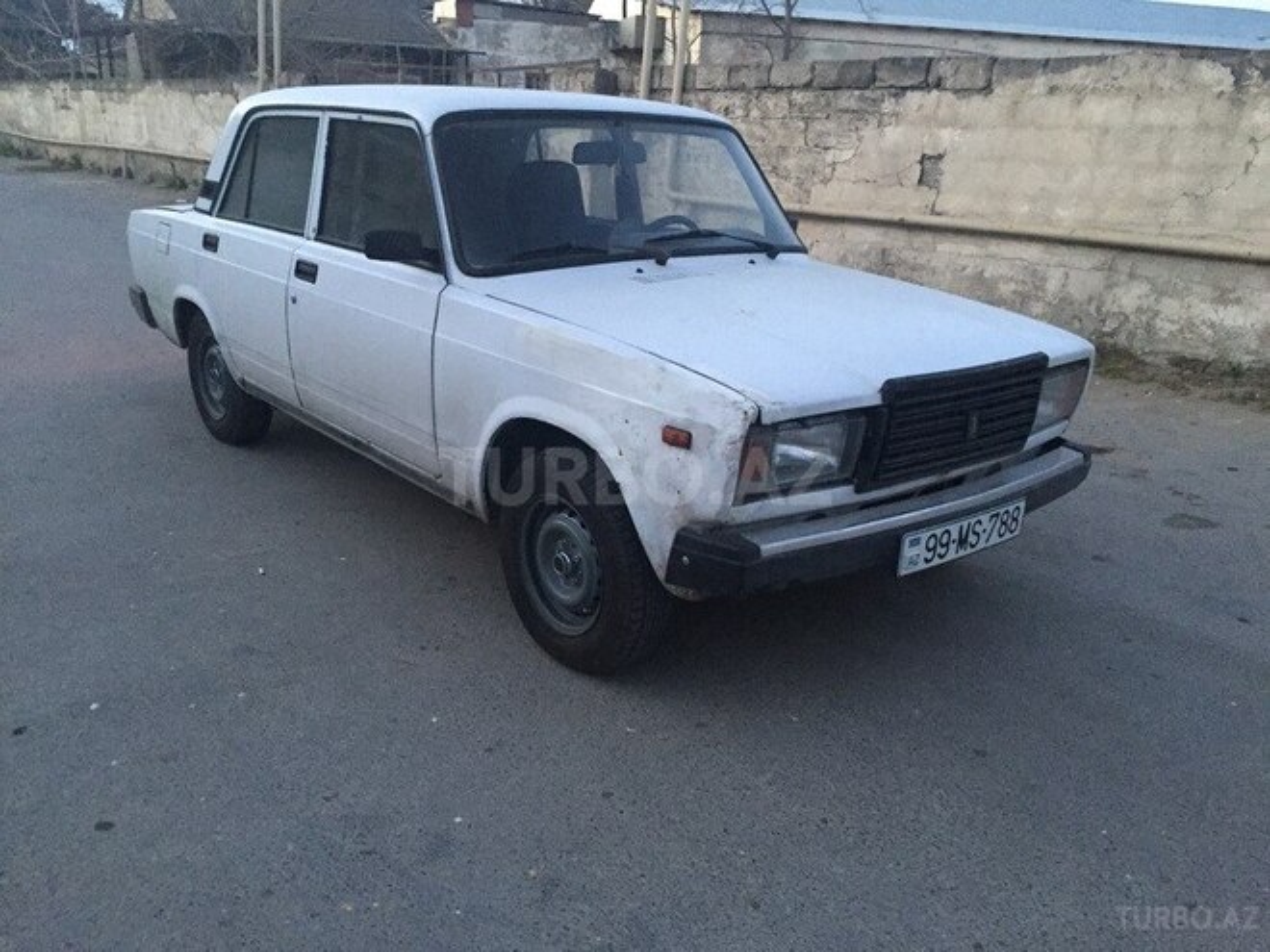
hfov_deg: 61.7
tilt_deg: -16.5
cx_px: 635
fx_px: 1064
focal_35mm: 29
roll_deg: -1.4
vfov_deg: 48.2
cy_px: 476
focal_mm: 4.15
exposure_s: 1/17
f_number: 2.2
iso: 250
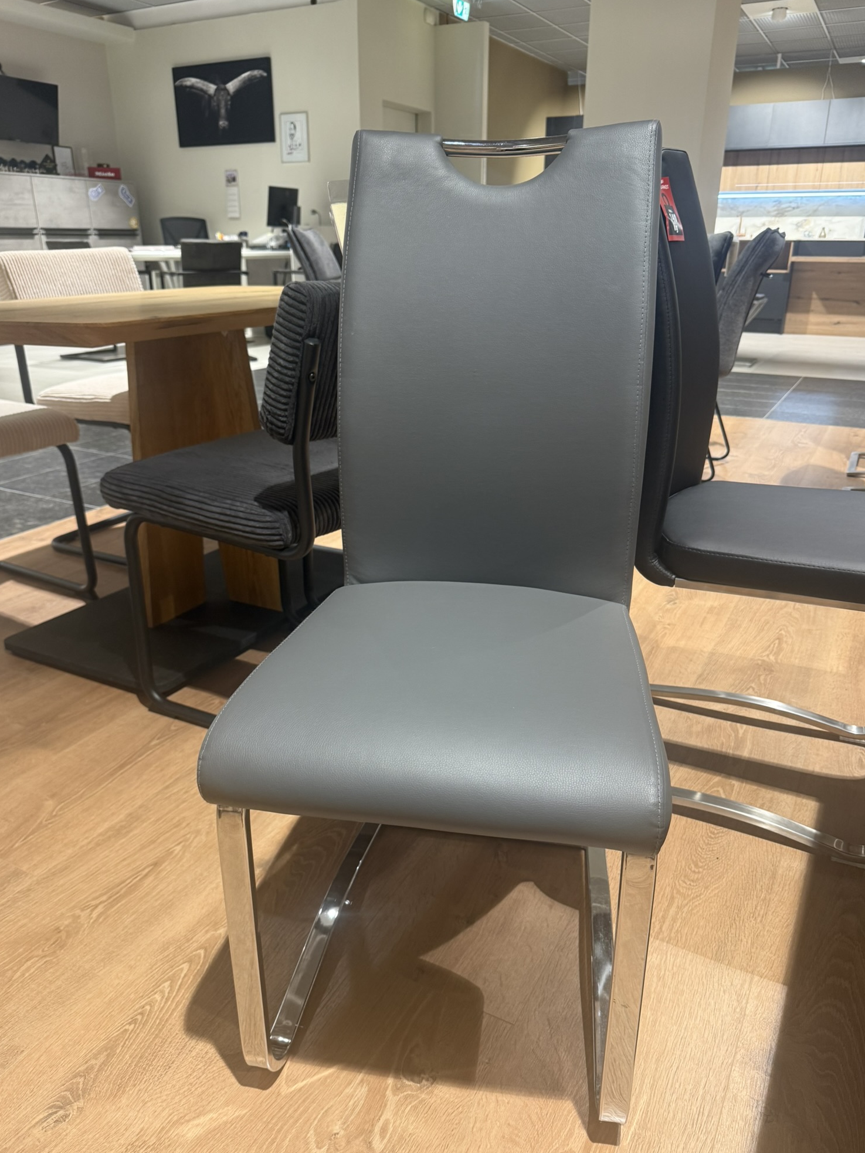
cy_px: 594
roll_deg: -1.1
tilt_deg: -22.4
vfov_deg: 69.4
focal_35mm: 25
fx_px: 833
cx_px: 436
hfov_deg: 54.9
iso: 160
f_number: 1.78
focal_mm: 6.76
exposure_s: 1/50
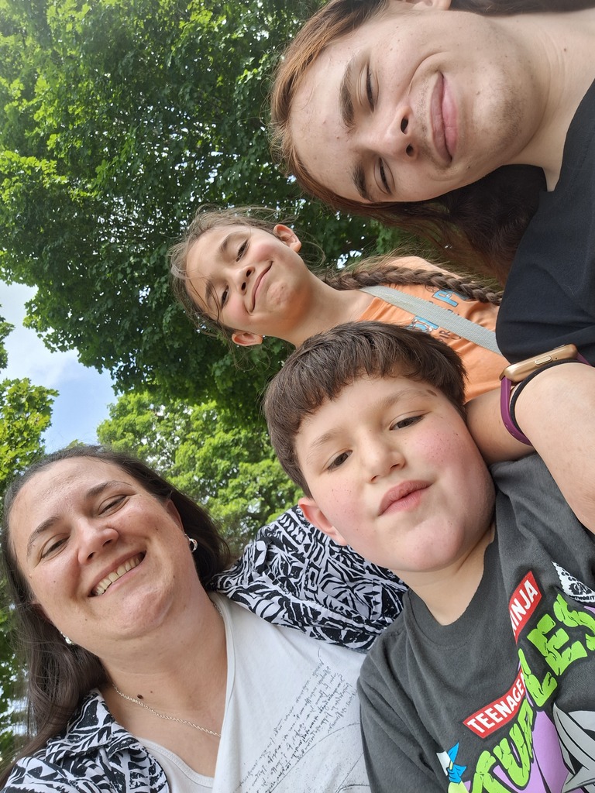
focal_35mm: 25
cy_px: 396
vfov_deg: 69.4
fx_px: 573
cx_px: 298
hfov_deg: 54.9
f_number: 2.2
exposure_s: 1/320
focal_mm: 3.72
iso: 50
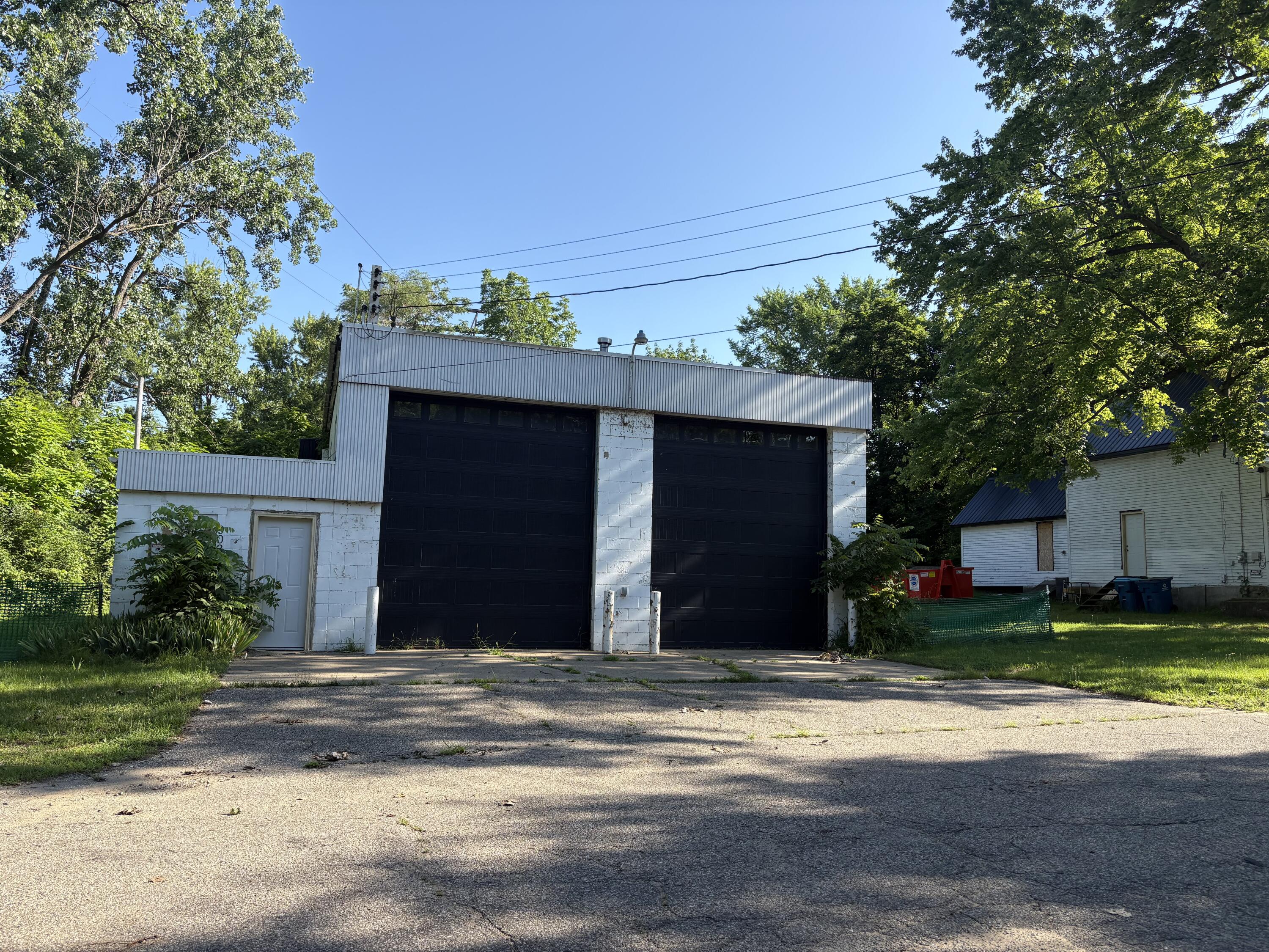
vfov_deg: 53.1
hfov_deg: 67.3
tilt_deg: +7.3
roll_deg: -1.4
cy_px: 476
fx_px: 953
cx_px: 634
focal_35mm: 26
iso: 50
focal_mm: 5.96
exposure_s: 1/1337
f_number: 1.6
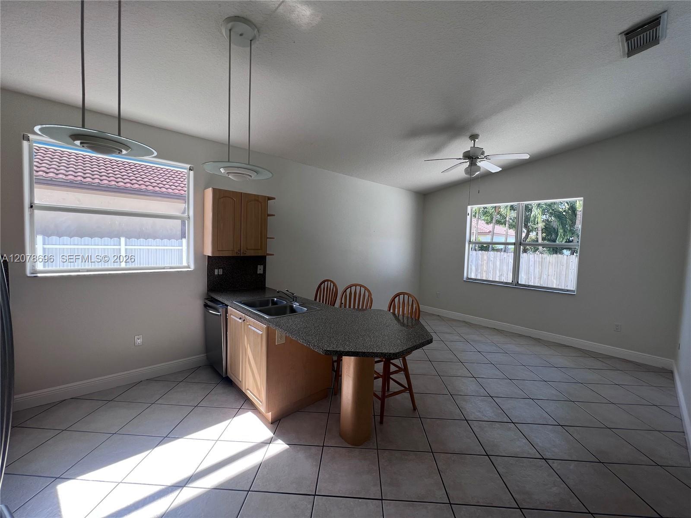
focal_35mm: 13
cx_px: 346
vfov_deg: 89.9
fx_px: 260
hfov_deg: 106.2
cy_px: 259
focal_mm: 1.57
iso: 32
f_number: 1.8
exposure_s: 1/218
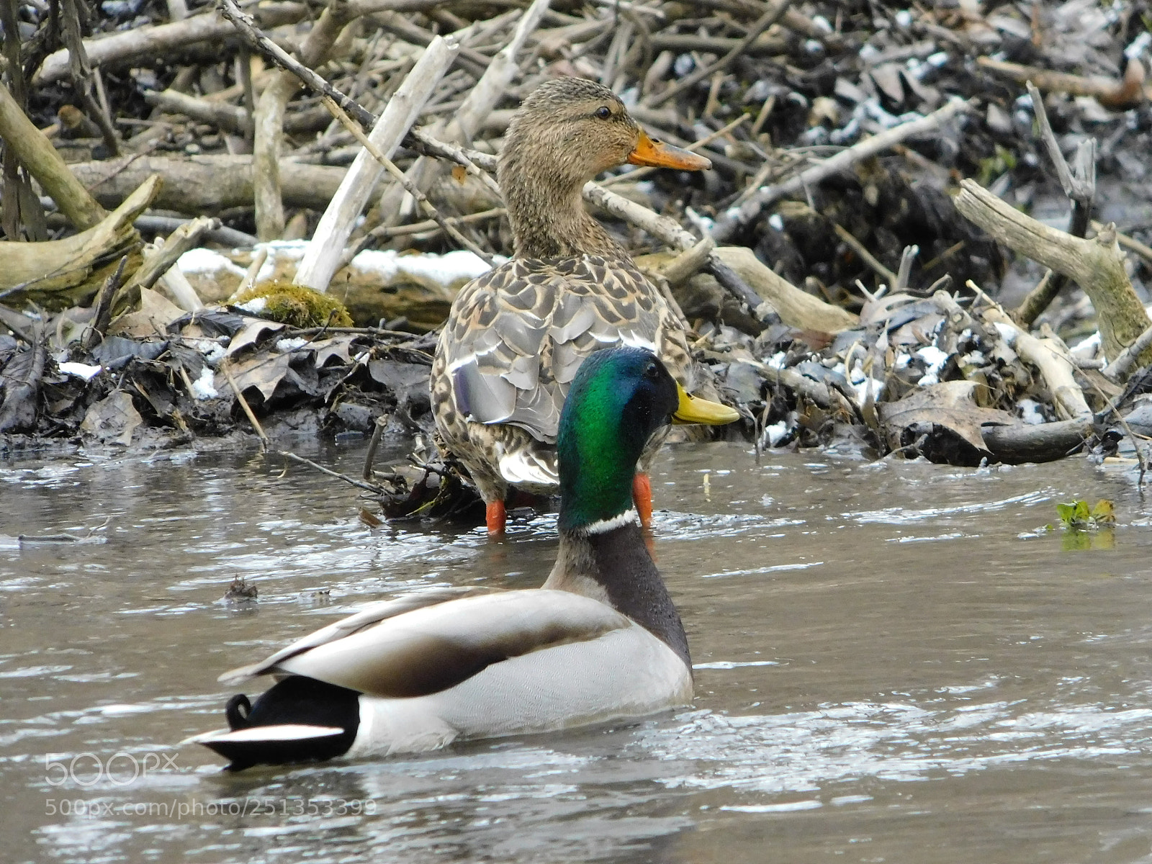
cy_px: 432
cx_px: 576
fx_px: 24893
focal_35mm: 748
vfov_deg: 2.0
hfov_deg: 2.7
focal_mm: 132.8
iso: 640
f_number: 6.4
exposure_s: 1/160
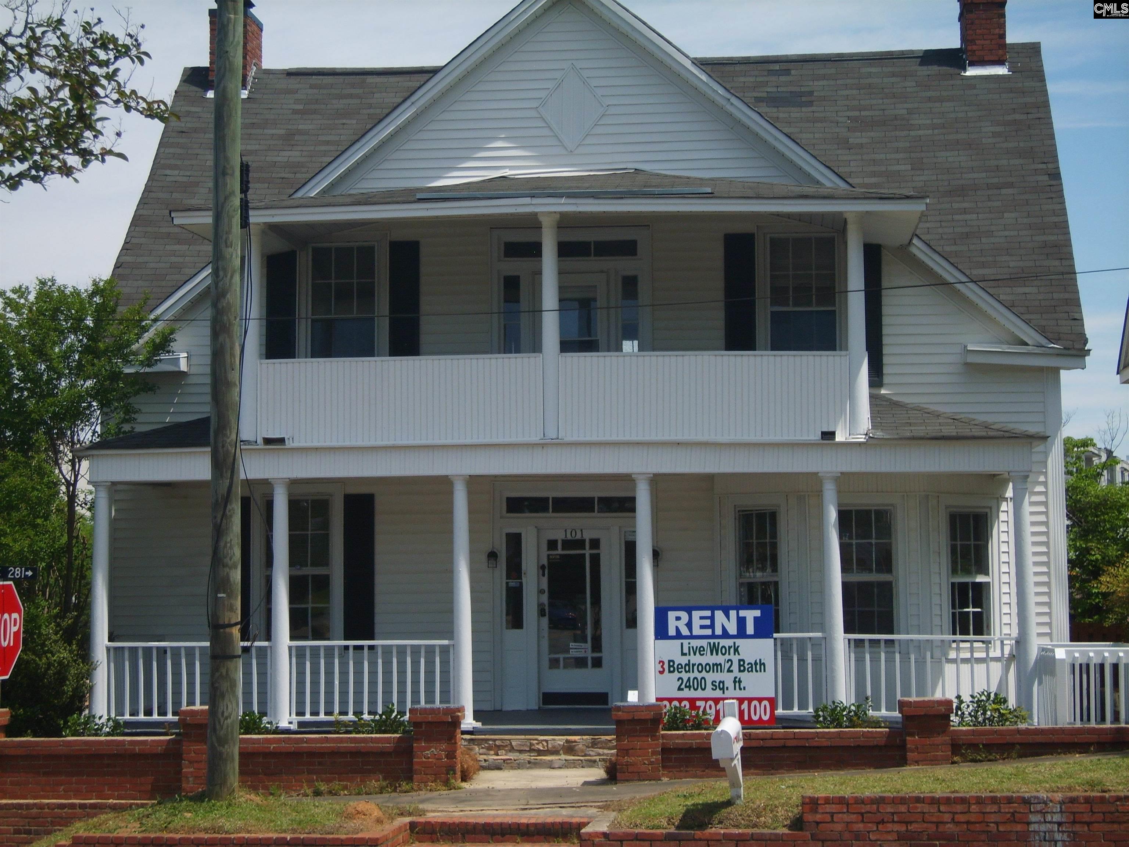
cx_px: 564
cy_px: 424
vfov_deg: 20.4
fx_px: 2348
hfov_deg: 27.0
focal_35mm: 72
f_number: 4.1
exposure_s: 1/750
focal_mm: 15
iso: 50
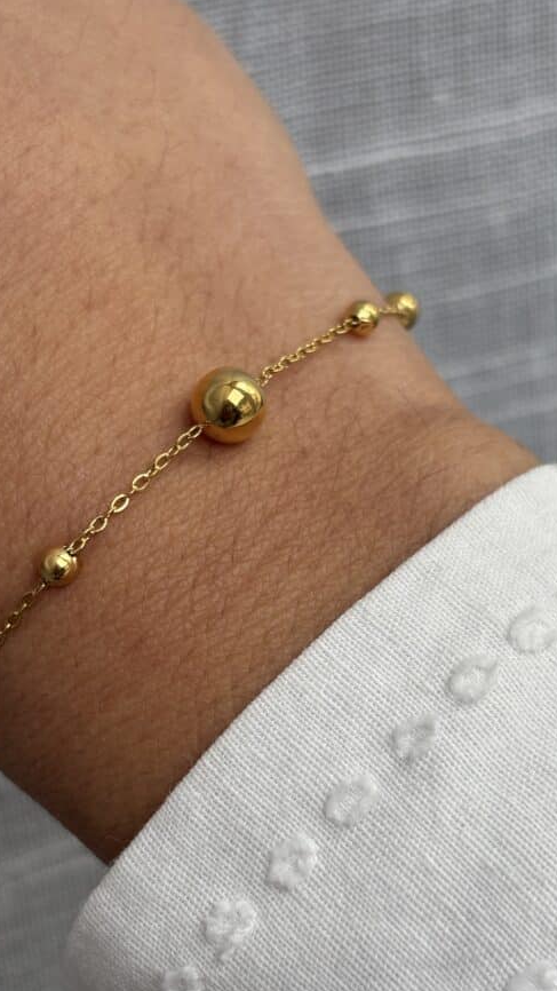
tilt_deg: -33.6
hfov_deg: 18.0
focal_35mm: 67
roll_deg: +21.8
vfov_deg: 31.4
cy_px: 582
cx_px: 261
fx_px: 1760
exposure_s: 1/430
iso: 32
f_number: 1.6
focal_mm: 5.96
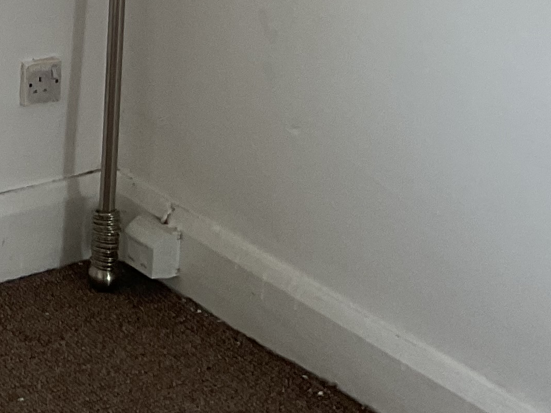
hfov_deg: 15.6
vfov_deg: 12.2
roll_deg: -0.4
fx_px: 1751
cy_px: -349
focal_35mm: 110
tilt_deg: -8.9
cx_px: -400
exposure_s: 1/100
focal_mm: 3
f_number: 1.8
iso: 20
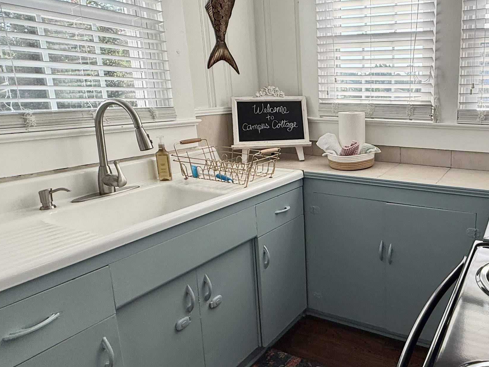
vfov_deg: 53.0
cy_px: 168
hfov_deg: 61.9
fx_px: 367
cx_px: 389
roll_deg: -0.9
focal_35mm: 26
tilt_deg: -11.1
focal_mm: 2.22
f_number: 2.2
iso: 64
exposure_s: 1/269
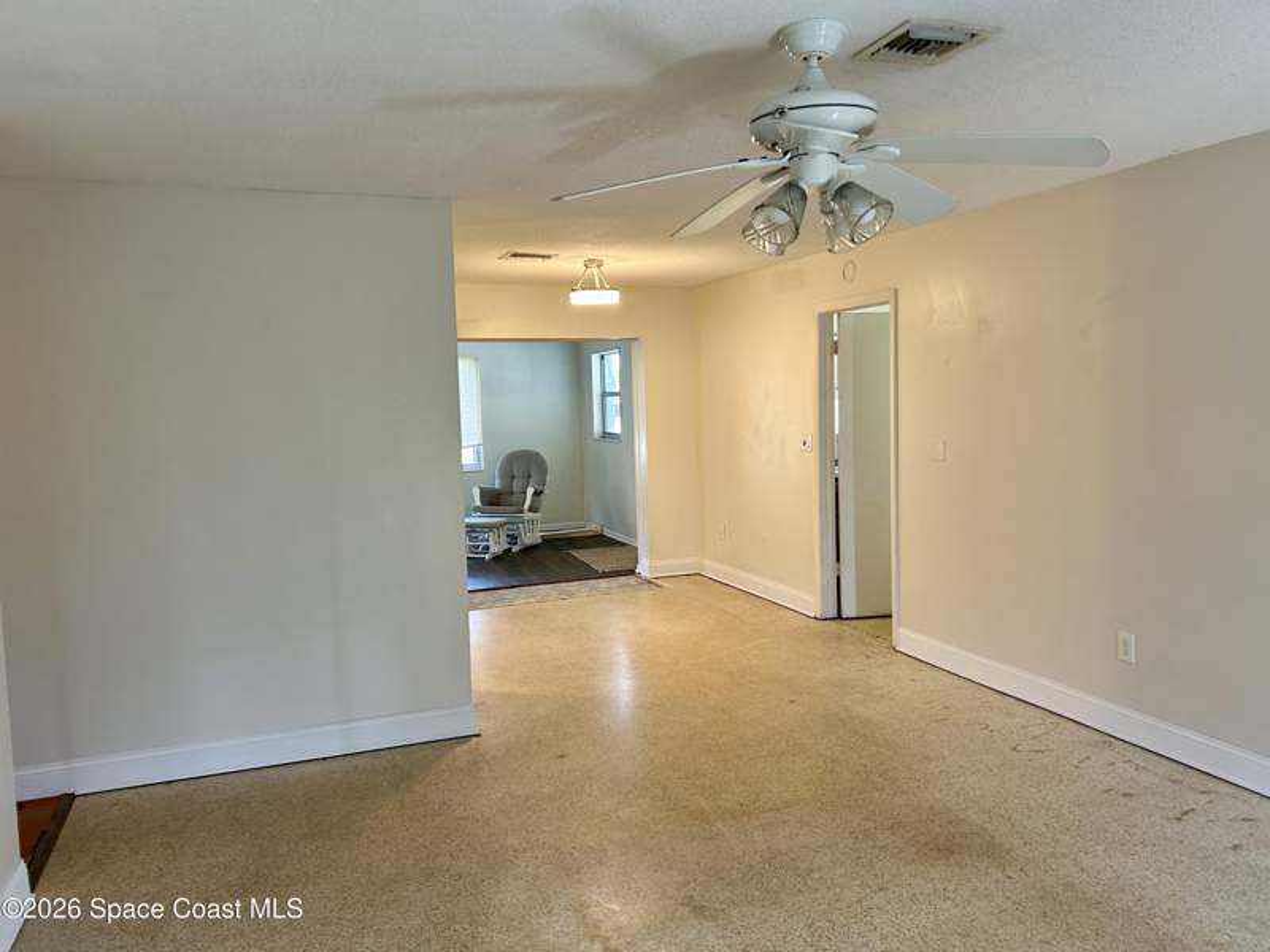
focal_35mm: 26
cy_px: 476
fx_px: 954
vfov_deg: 53.1
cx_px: 635
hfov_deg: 67.3
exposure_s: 1/60
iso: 125
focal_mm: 5.7
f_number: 1.5
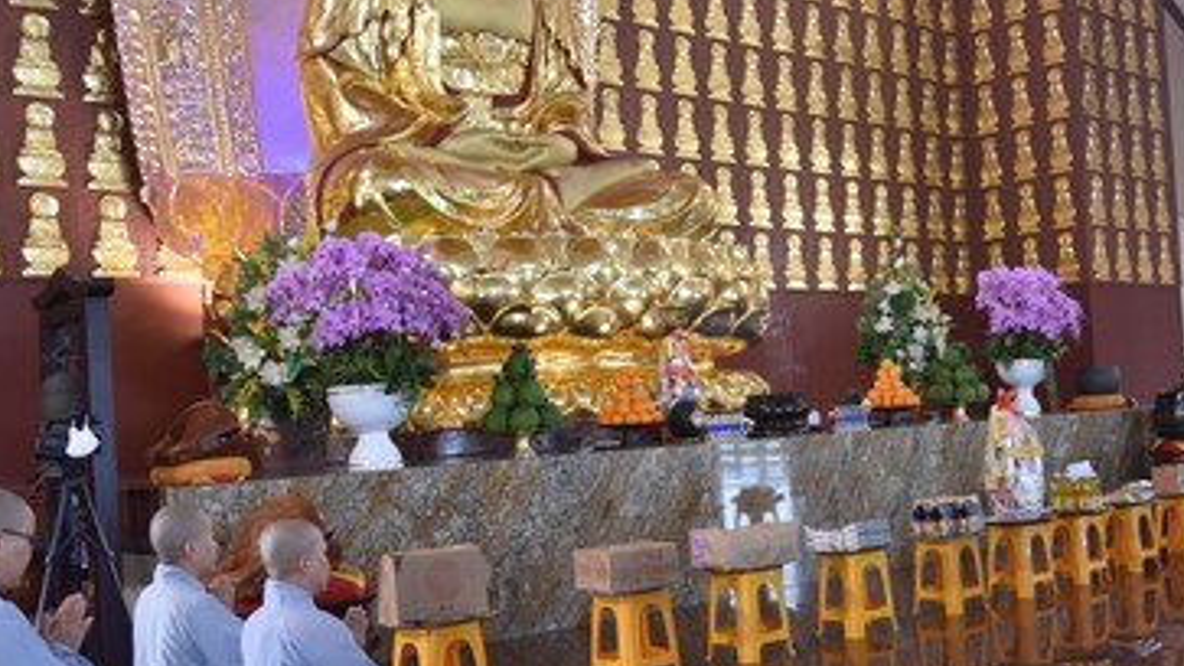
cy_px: 369
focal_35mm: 45
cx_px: 920
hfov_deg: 43.7
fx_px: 1412
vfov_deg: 26.5
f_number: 4
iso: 640
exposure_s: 1/60
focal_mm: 24
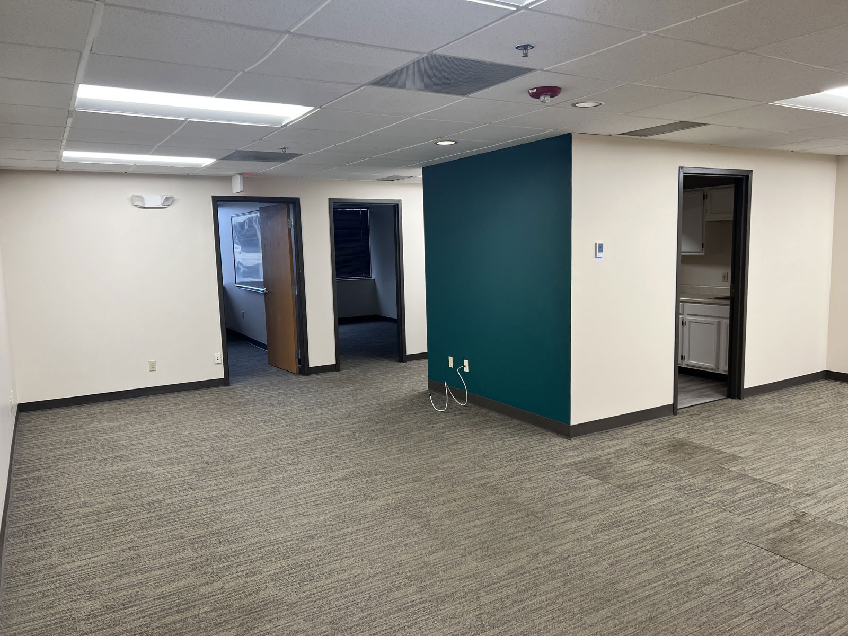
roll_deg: +1.6
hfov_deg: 67.3
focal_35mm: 26
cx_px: 424
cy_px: 318
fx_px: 637
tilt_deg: -6.5
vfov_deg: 53.1
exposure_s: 1/120
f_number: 1.5
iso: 80
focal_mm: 5.7
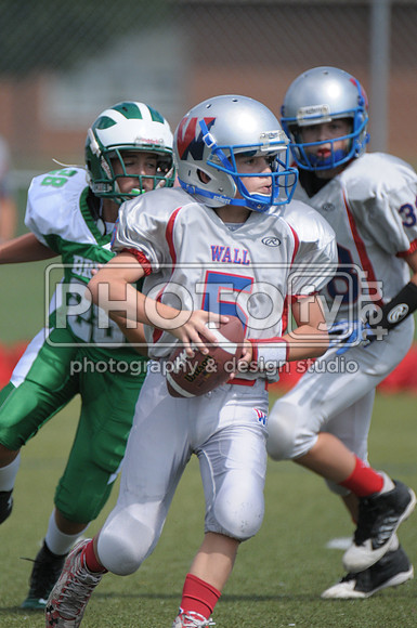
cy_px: 314
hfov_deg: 2.3
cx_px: 208
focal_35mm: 600
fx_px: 10455
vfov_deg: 3.4
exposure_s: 1/3200
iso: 500
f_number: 4
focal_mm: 400
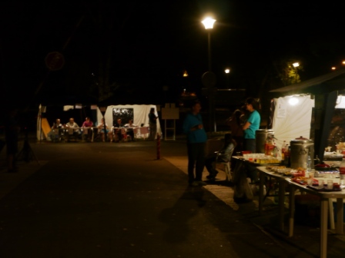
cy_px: 129
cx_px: 172
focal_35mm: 50
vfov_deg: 29.1
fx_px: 498
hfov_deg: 38.2
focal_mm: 25
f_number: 4.7
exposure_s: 1/8
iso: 800
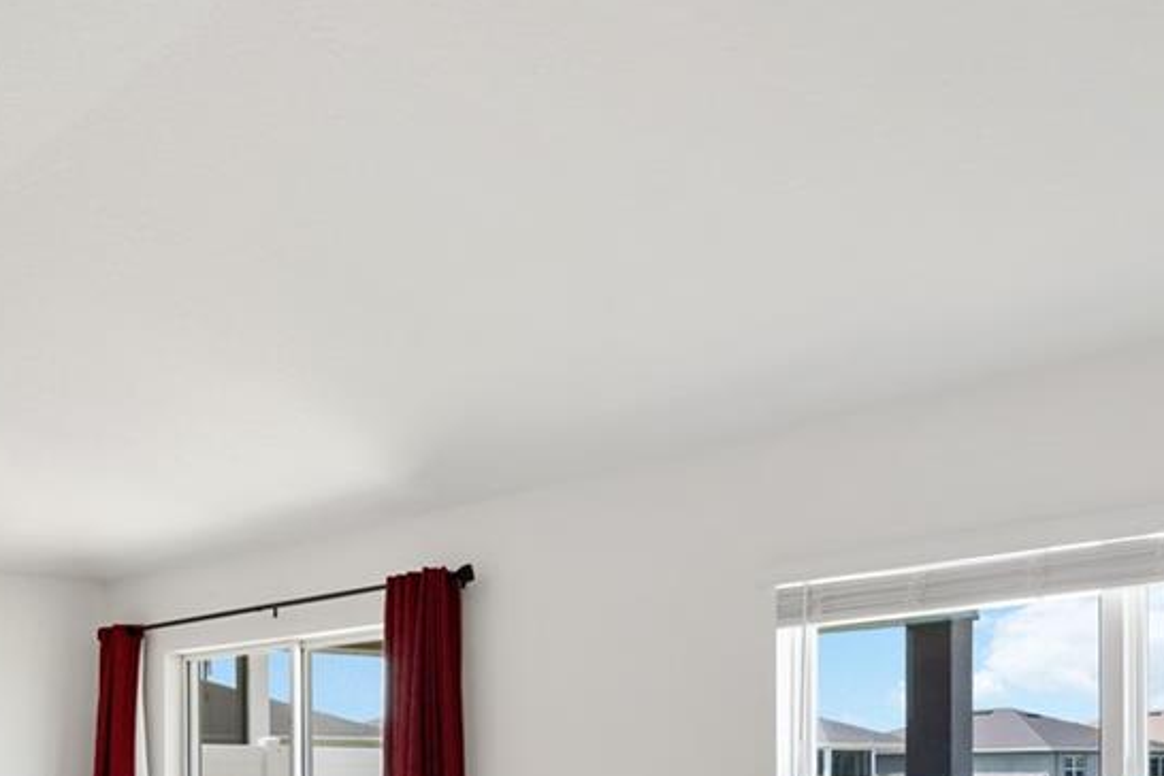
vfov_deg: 31.3
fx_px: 1326
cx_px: 72
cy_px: 682
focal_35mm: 41
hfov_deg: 42.6
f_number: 4
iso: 320
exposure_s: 1/60
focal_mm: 14
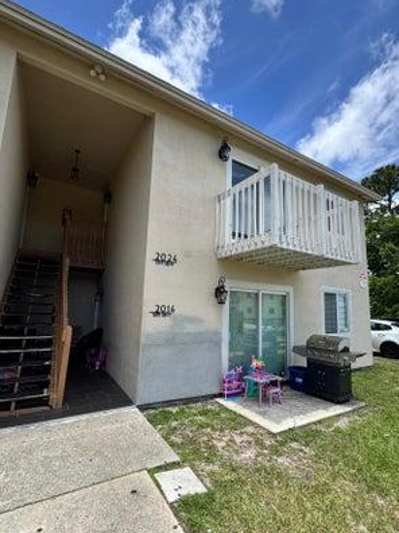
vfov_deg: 91.0
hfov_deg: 74.6
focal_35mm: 17
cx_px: 212
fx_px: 261
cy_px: 273
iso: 40
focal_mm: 2.22
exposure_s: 1/1236
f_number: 2.2
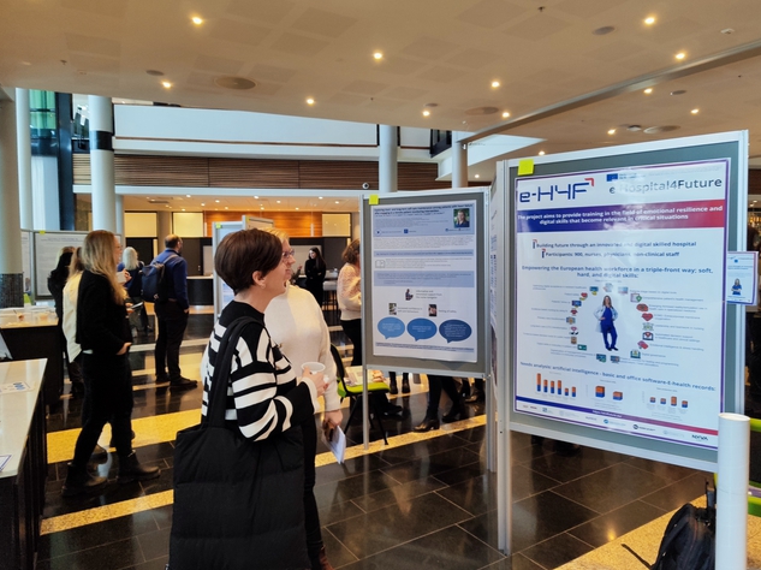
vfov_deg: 56.7
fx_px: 527
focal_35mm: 24
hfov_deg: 71.6
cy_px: 274
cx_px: 382
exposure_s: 1/46.2
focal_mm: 5.4
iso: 171
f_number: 1.8
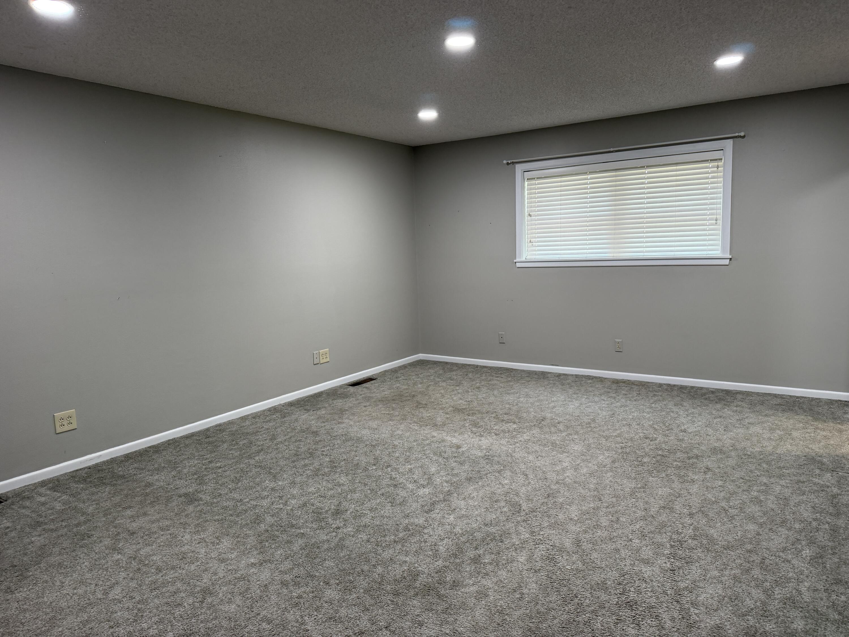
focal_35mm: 24
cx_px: 424
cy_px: 318
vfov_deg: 56.8
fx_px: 589
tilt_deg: -7.7
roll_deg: +3.3
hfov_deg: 71.6
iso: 200
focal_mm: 6.76
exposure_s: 1/60
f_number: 1.78
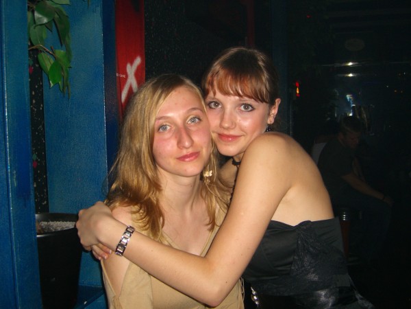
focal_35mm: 38
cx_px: 206
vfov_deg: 37.7
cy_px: 154
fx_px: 451
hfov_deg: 49.0
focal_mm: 7.9
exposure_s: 1/60
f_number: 2.8
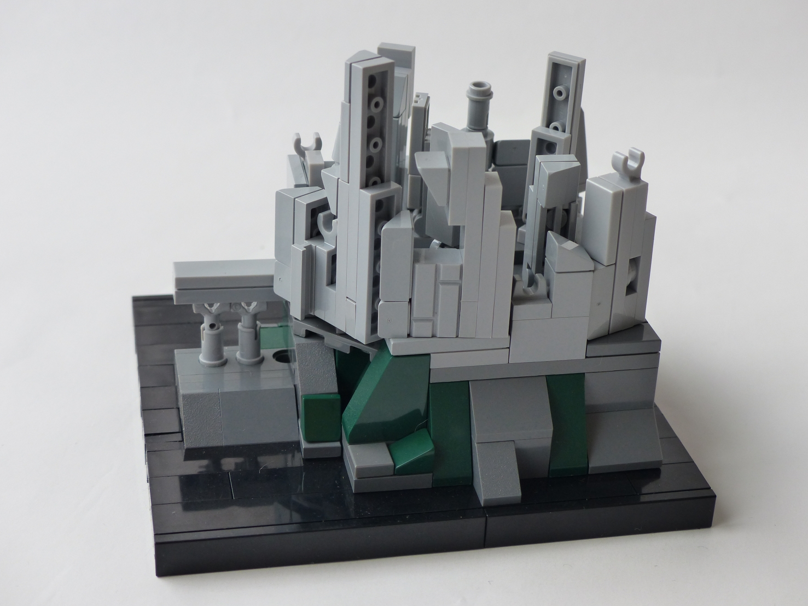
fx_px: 1517
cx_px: 403
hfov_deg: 29.8
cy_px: 299
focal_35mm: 65
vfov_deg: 22.6
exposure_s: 1/100
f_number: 2.8
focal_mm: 10.9
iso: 160
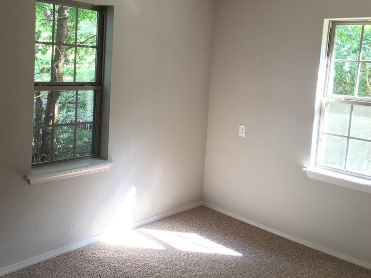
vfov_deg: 37.5
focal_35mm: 38
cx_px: 139
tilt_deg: -4.8
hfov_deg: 48.5
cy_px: 101
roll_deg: -2.5
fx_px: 407
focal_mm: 4.15
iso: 50
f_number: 2.2
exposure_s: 1/30
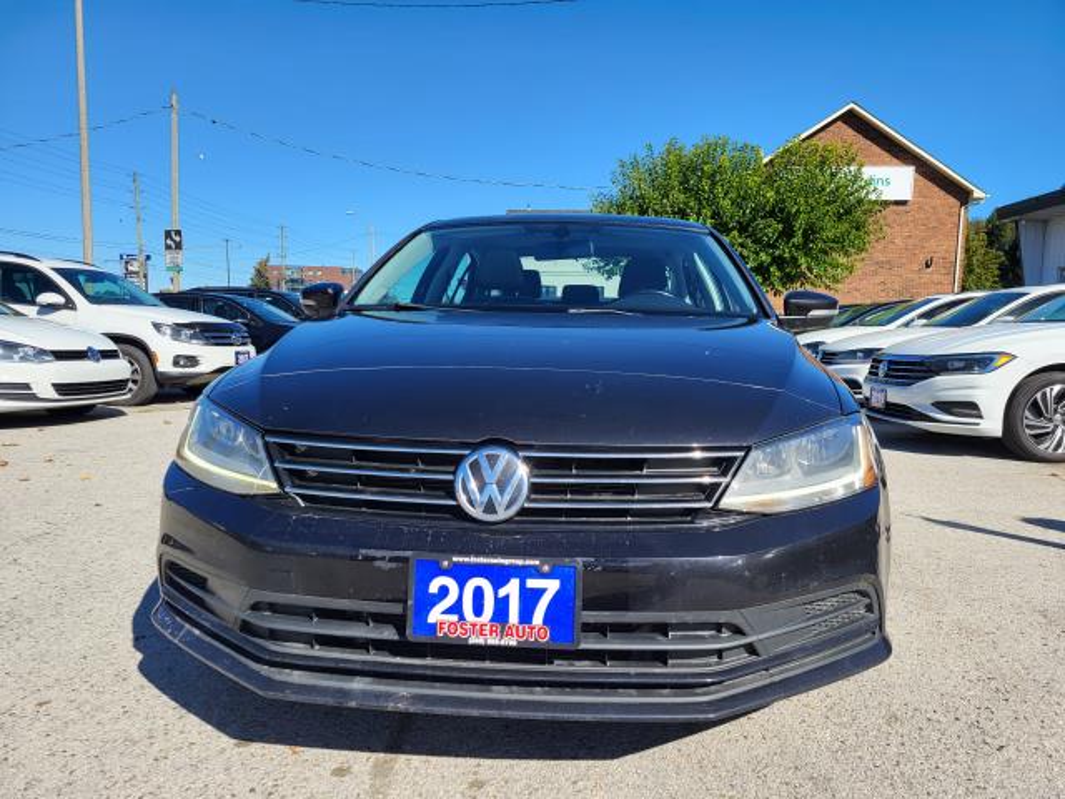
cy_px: 400
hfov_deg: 67.3
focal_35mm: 26
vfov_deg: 53.1
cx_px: 532
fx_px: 800
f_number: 1.8
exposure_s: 1/1889
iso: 40
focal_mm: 5.4
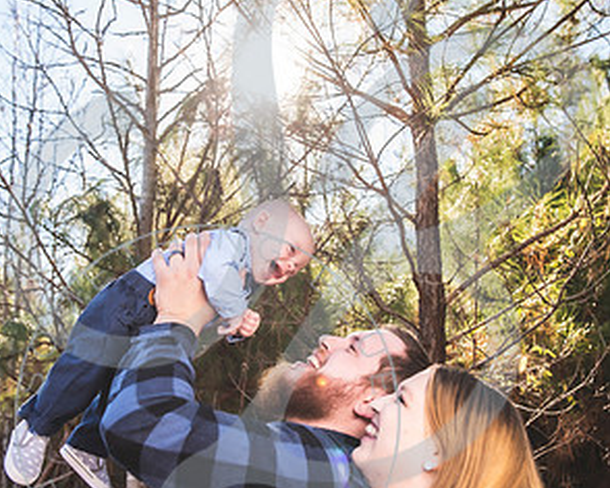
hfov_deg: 40.3
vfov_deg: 32.7
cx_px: 301
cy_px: 260
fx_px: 830
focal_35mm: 46
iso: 100
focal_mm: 32
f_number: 4
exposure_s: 1/250
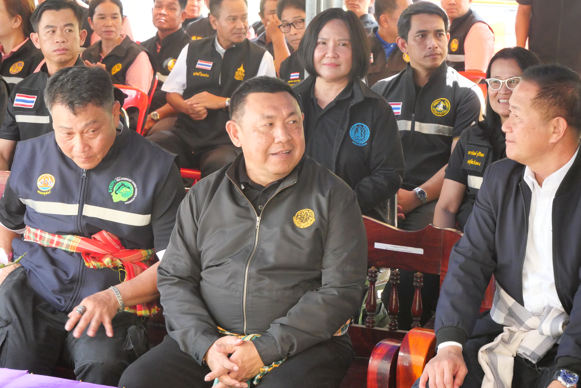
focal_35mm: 108
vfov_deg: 12.7
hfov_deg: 18.9
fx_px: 1744
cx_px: 290
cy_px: 194
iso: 3200
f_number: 5.6
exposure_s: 1/250
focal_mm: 52
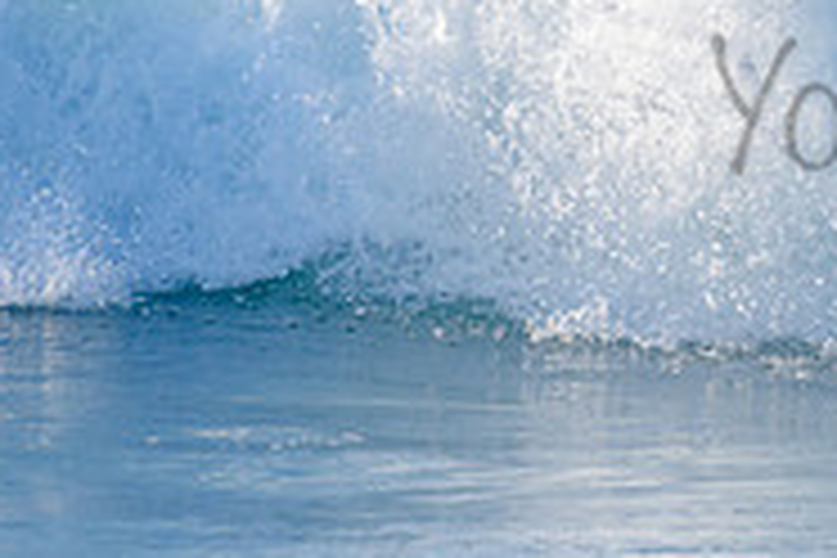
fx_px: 36267
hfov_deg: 1.3
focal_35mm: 1560
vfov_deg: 0.9
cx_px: 1174
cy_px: 65
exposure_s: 1/2000
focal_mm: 500
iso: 450
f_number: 5.6
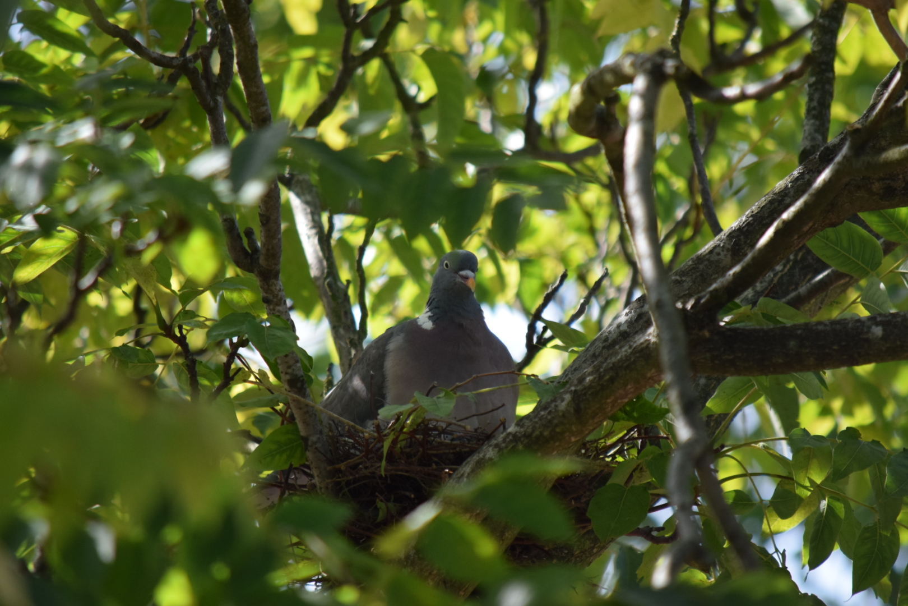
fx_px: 11349
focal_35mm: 450
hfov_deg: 4.6
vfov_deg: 3.1
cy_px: 303
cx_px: 454
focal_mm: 300
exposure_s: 1/1000
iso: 800
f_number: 5.6
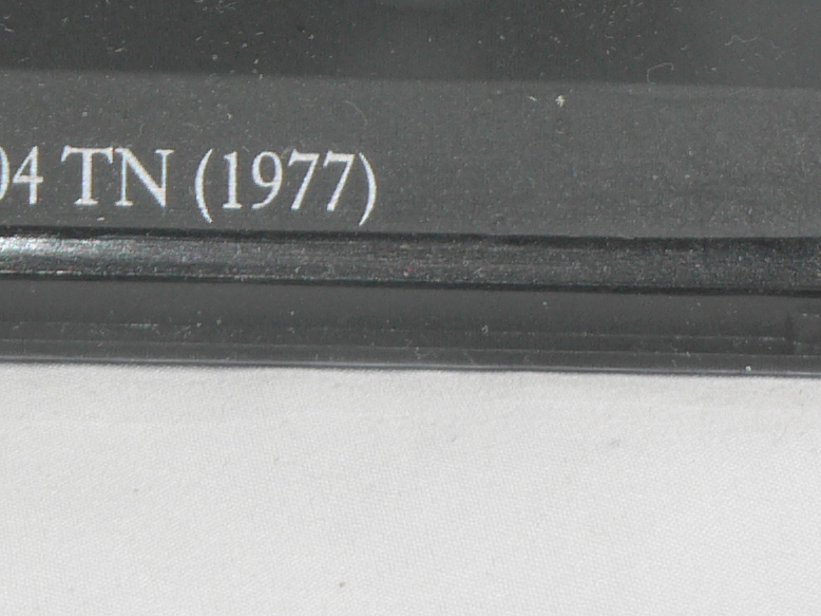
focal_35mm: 260
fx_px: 6165
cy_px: -306
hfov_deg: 7.6
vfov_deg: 5.7
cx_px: 103
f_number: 3.2
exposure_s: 1/60
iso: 80
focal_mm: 13.1
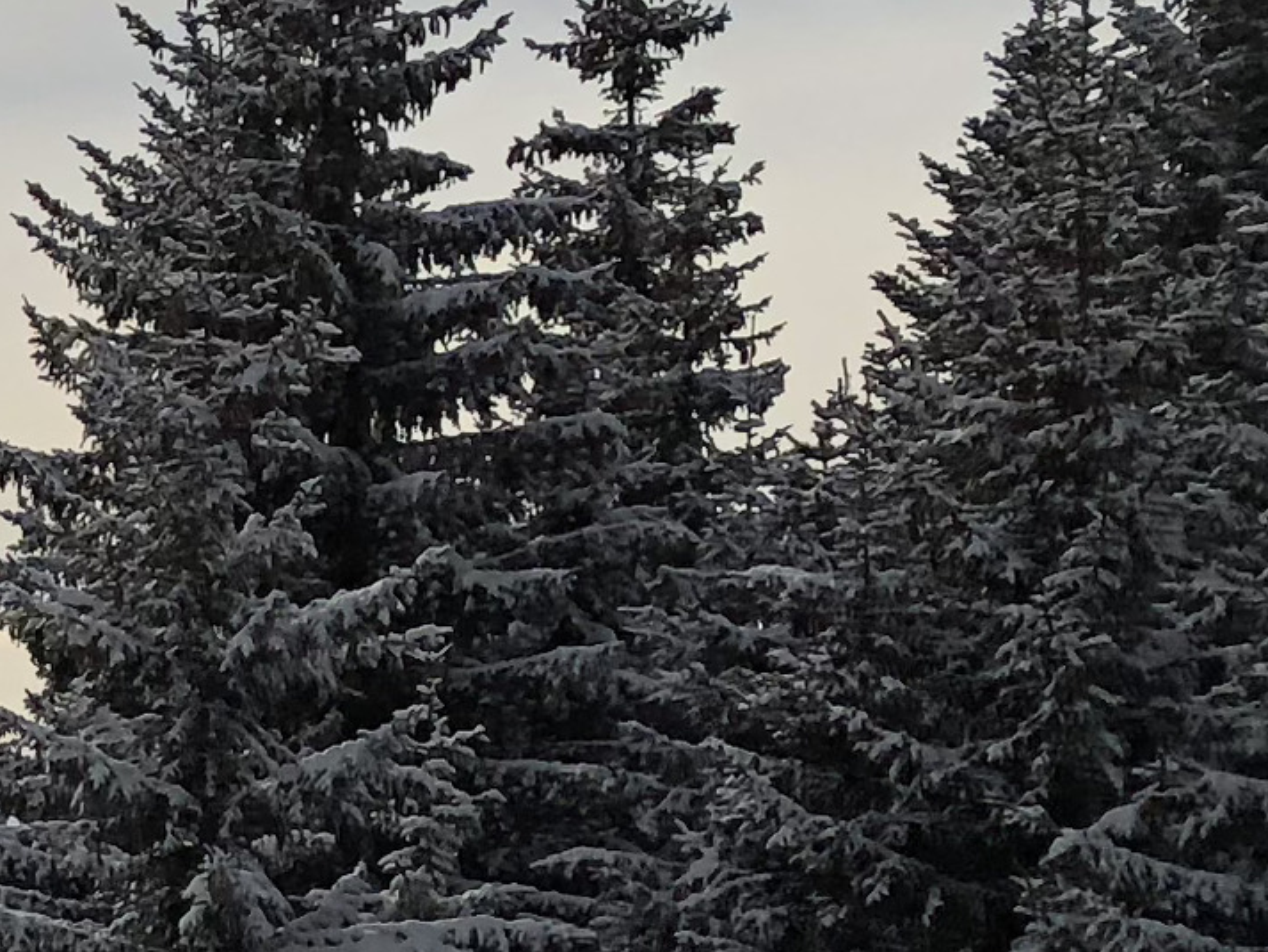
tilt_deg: -1.3
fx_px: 5752
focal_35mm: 157
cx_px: -2211
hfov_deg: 10.1
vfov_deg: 9.3
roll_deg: +1.0
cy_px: 1110
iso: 25
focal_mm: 4
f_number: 1.8
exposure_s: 1/8000
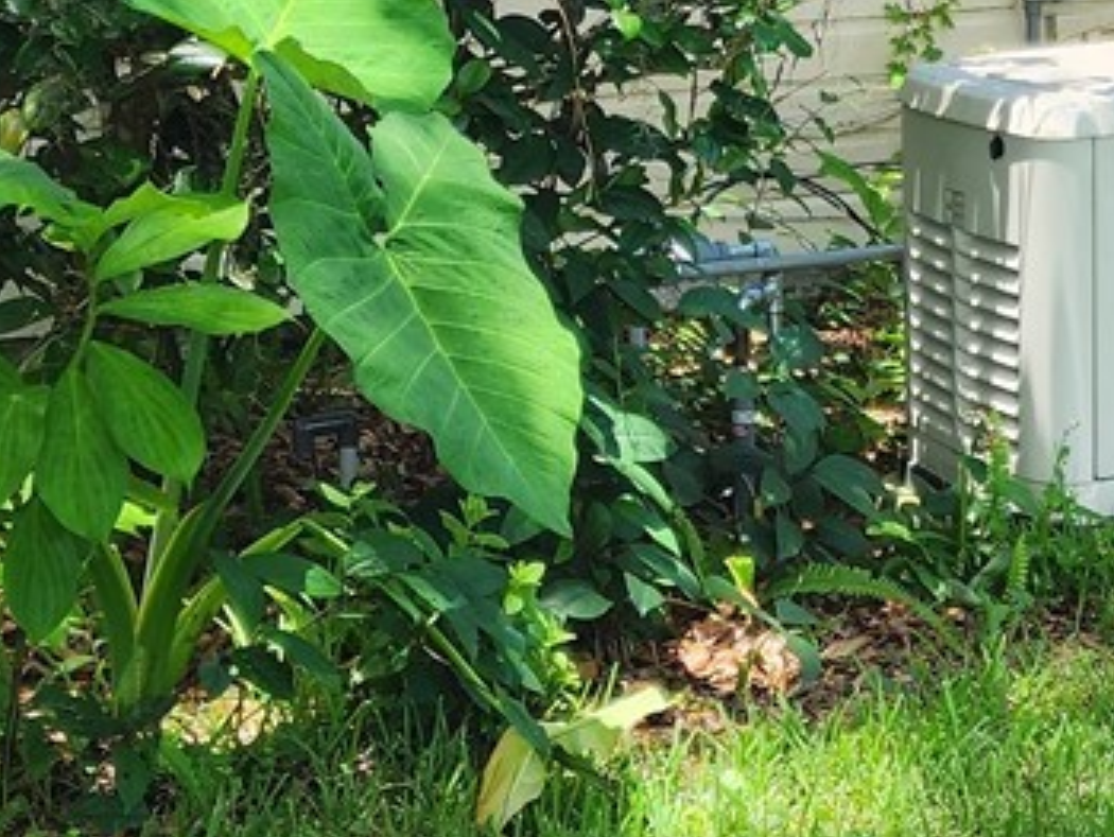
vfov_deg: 14.1
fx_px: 3381
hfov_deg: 18.6
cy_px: 226
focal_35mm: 105
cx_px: 834
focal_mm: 6.4
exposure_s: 1/187
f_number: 1.8
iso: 12
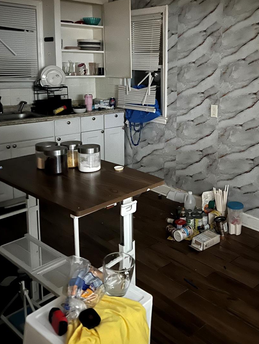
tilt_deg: -8.5
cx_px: 170
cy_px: 113
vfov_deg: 49.2
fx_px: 369
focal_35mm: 37
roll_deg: -0.6
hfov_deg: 38.3
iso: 1250
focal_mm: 5.7
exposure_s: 1/2
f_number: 1.5
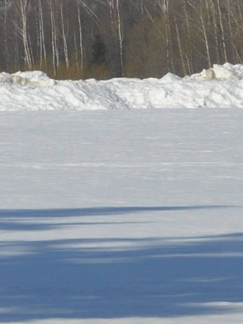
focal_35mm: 483
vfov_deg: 4.1
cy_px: 30
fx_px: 4519
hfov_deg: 3.1
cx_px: -259
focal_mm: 55
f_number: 10
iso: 100
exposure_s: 1/400
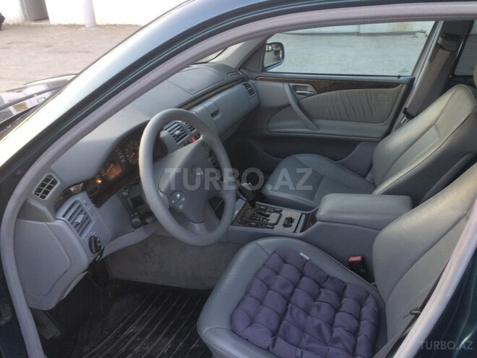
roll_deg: +3.3
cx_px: 238
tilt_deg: -27.2
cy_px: 179
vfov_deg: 48.2
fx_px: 400
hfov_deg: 61.7
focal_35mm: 29
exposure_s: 1/33
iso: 80
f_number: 2.2
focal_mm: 4.15
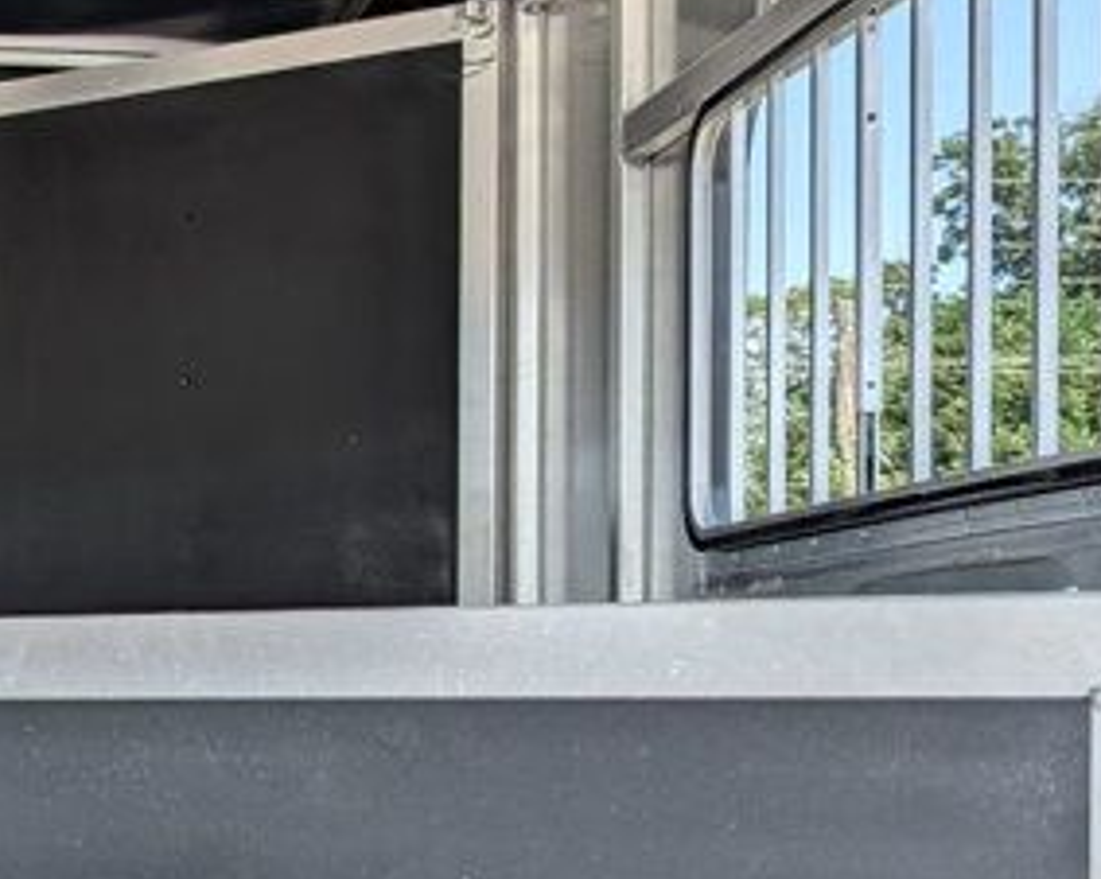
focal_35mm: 85
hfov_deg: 21.4
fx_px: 2768
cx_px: -105
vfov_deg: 17.8
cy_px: 768
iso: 19
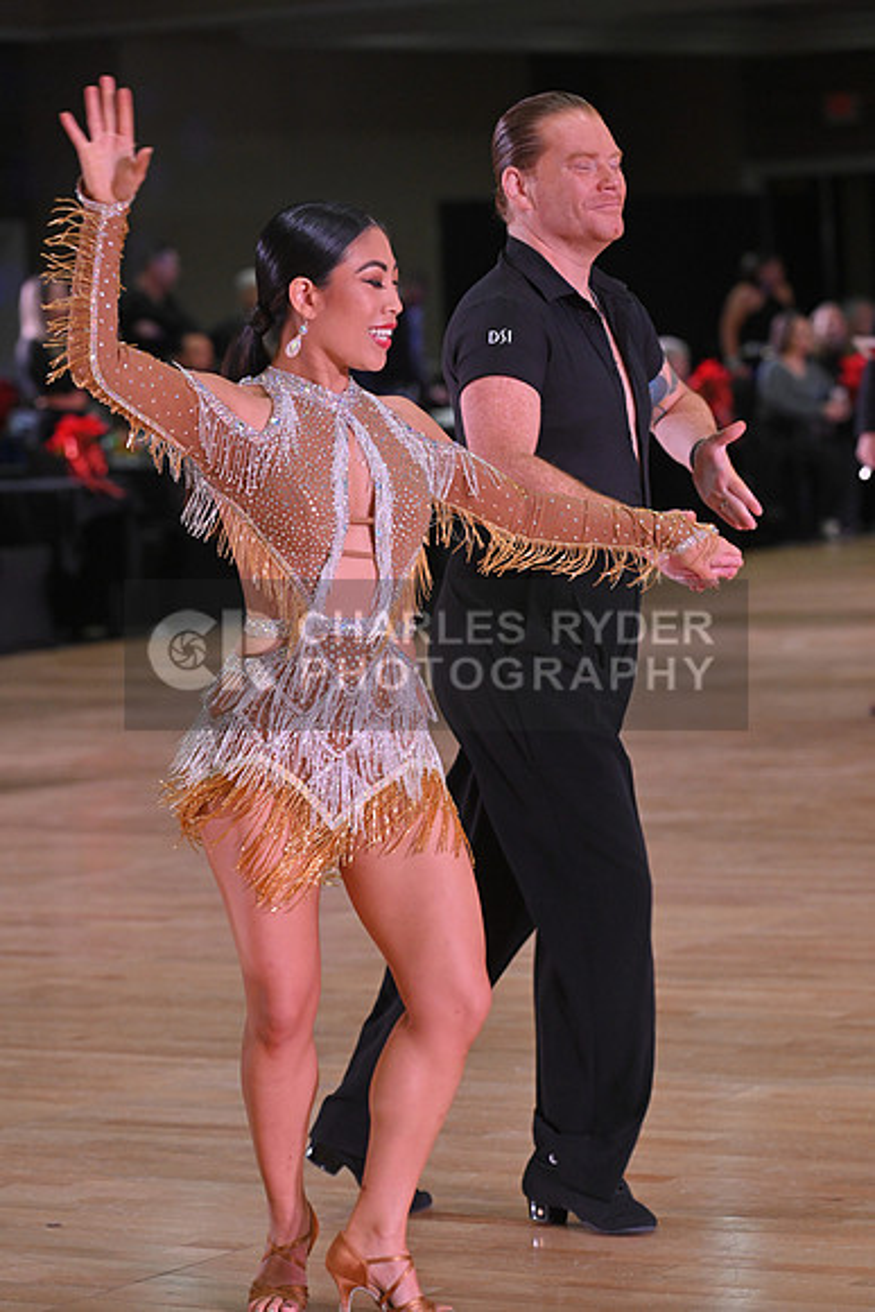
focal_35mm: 135
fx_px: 4919
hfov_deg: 10.2
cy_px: 656
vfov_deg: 15.2
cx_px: 438
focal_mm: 135
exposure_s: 1/320
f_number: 5
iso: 2000
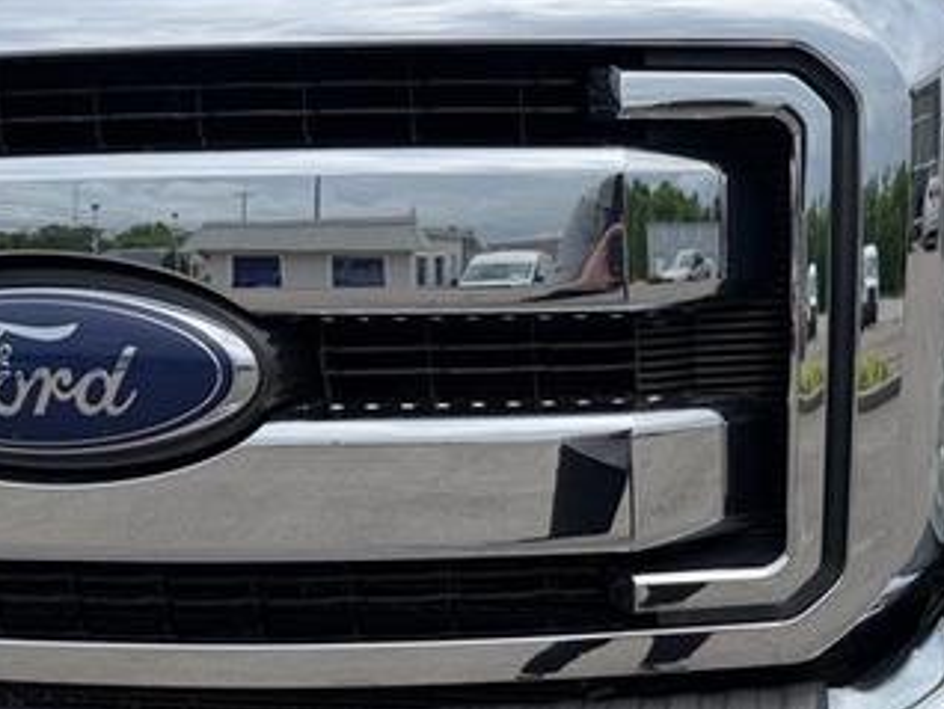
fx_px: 1037
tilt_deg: -13.0
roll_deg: -0.8
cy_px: 484
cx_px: 665
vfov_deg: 37.3
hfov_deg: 47.7
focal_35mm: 38
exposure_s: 1/4673
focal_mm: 6.76
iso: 80
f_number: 1.78
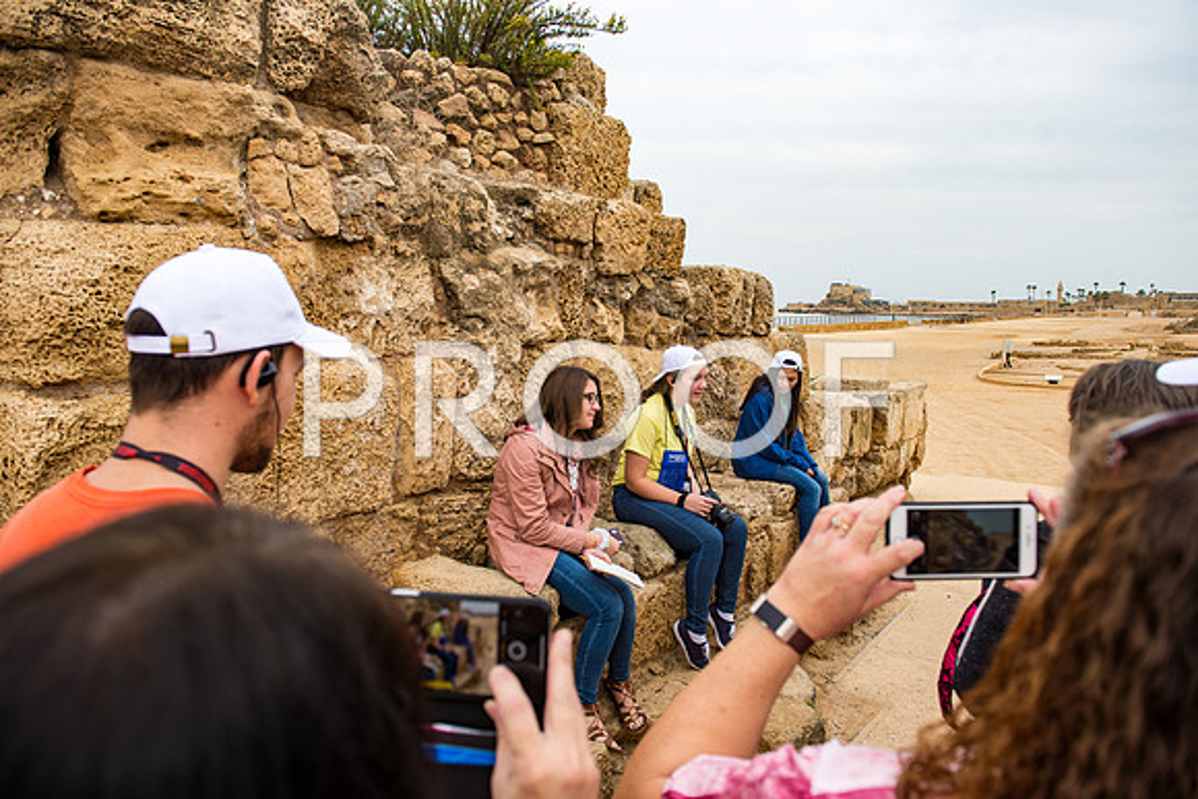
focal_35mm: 26
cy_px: 400
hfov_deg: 69.4
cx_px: 599
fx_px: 865
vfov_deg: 49.6
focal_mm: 26
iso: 100
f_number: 3.5
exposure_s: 1/320
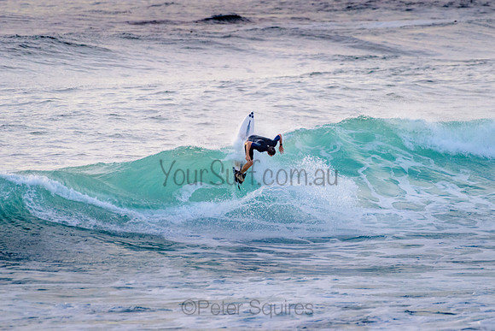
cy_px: 128
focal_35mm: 613
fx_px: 8428
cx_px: 280
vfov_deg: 2.2
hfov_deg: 3.4
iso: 1100
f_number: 5.6
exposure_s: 1/2000
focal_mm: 500
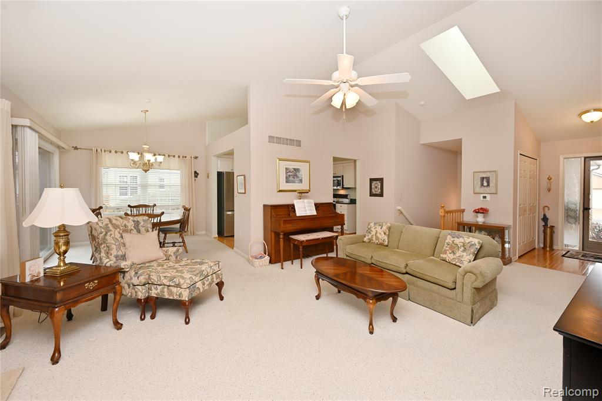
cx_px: 301
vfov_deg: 81.2
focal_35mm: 14
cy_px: 200
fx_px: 234
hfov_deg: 104.3
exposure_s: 1/60
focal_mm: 14
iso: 250
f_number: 7.1
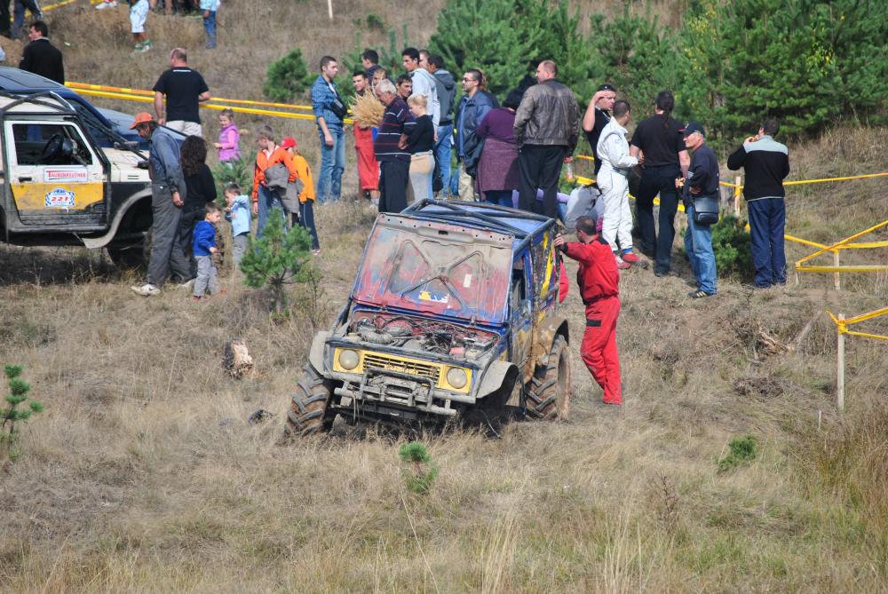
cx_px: 444
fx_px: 7037
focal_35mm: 285
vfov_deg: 4.8
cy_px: 297
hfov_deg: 7.2
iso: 200
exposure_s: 1/640
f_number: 5.6
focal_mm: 190
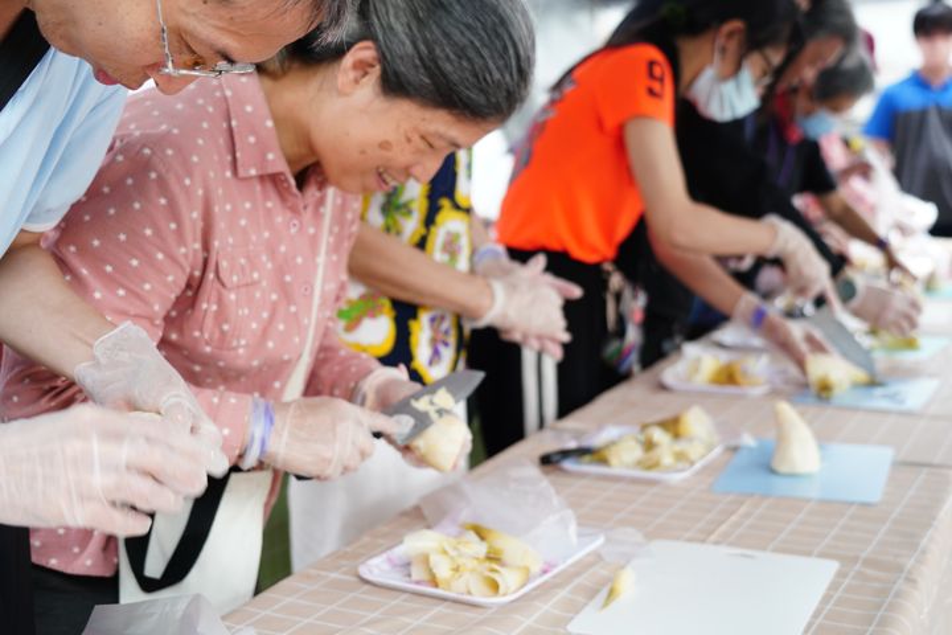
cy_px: 318
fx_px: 1269
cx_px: 476
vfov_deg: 28.1
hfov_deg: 41.1
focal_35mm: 48
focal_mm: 48
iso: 320
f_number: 4.5
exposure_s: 1/50
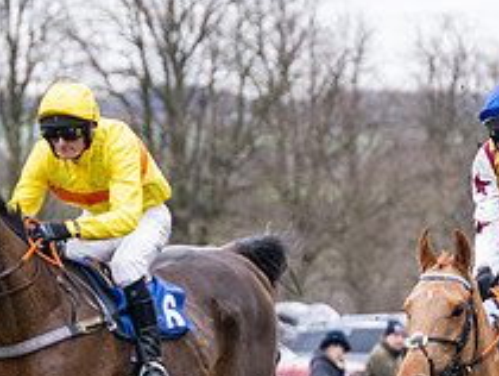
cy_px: 277
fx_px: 5311
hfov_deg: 5.4
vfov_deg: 4.0
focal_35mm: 368
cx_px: 382
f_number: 4
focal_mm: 98
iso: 1000
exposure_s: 1/1000
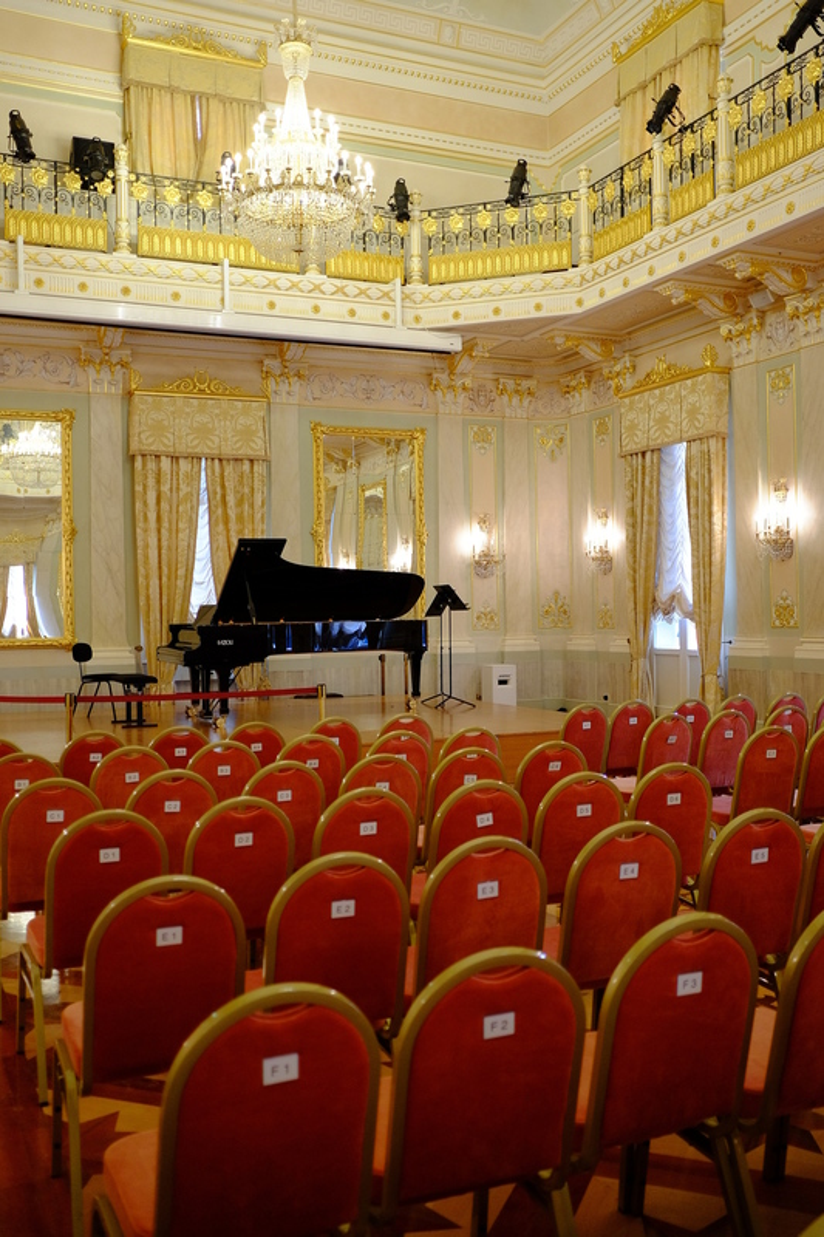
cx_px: 412
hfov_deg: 37.8
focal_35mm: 35
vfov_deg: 54.4
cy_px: 618
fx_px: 1202
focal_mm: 23
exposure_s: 1/70
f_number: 2
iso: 800
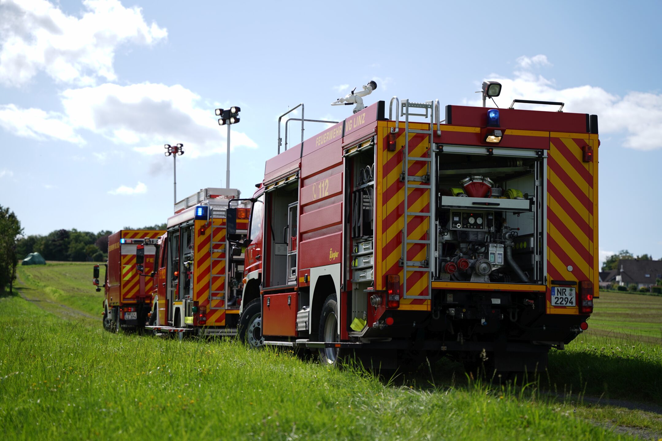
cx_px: 331
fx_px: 1287
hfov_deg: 28.8
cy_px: 220
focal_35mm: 70
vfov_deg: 19.5
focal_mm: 70
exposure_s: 1/1000
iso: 50
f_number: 2.8
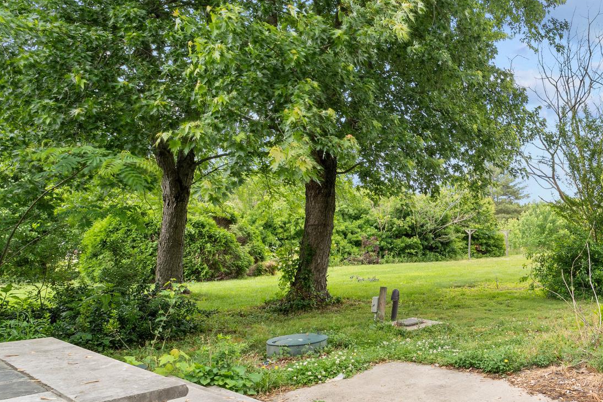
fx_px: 469
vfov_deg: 46.2
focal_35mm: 28
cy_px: 235
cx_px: 511
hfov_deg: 58.6
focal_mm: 10
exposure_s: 1/13
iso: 200
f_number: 7.1
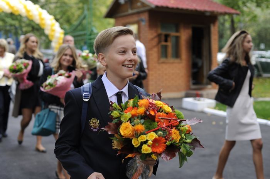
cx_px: 135
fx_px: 375
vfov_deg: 27.0
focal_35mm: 50
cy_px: 90
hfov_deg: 39.6
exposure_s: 1/250
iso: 320
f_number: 3.5
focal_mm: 50
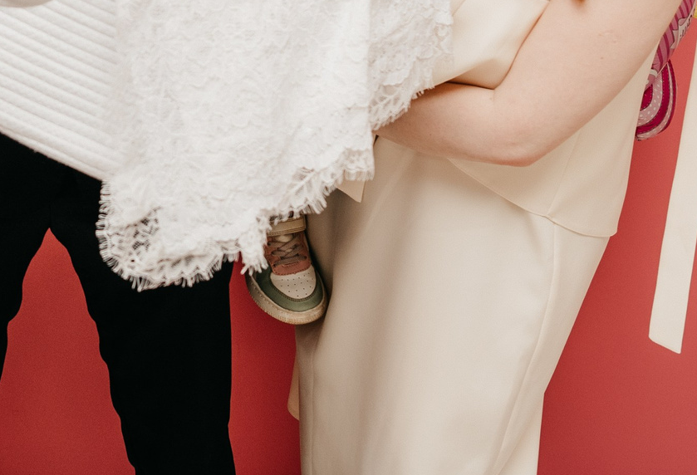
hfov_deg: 19.8
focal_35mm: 99
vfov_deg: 13.2
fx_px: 1930
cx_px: -17
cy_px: -252
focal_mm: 31
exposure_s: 1/160
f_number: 4
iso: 160
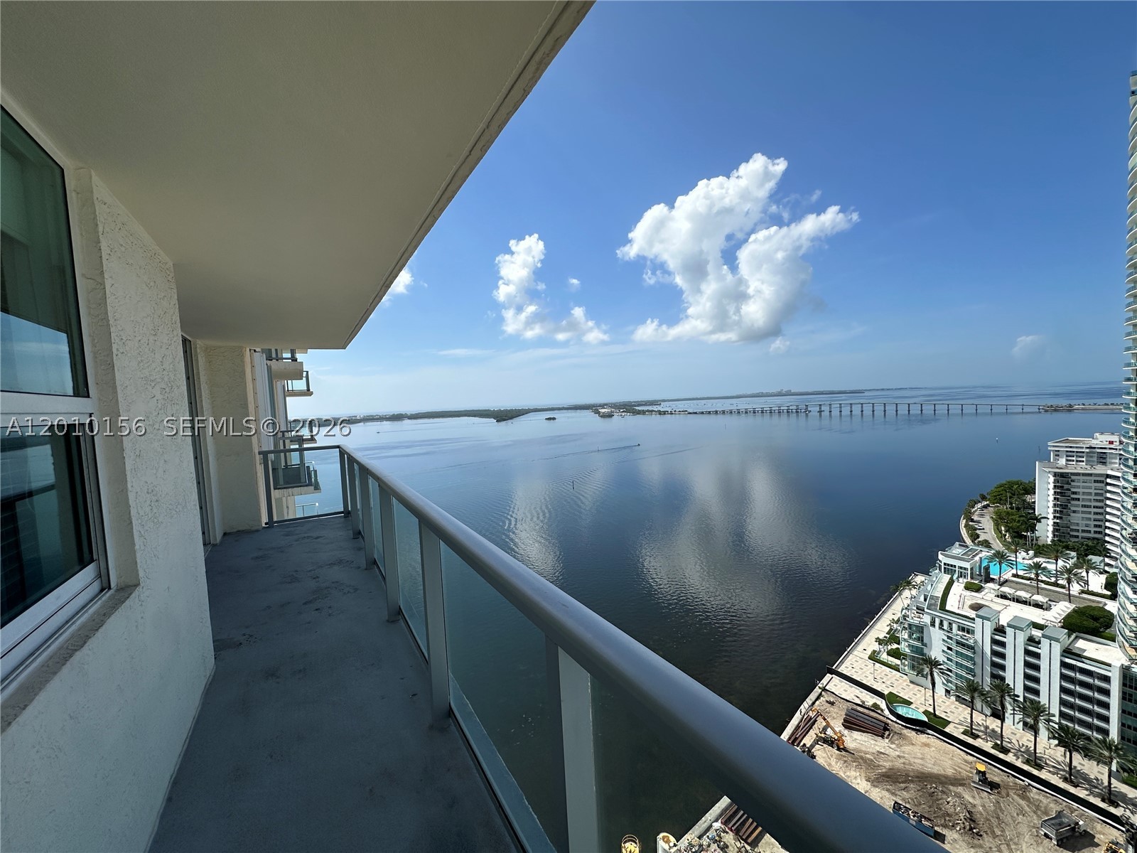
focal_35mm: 14
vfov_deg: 85.7
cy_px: 426
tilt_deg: -3.3
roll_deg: +1.5
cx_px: 568
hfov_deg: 102.1
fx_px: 460
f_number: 2.2
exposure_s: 1/4000
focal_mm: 2.22
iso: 50
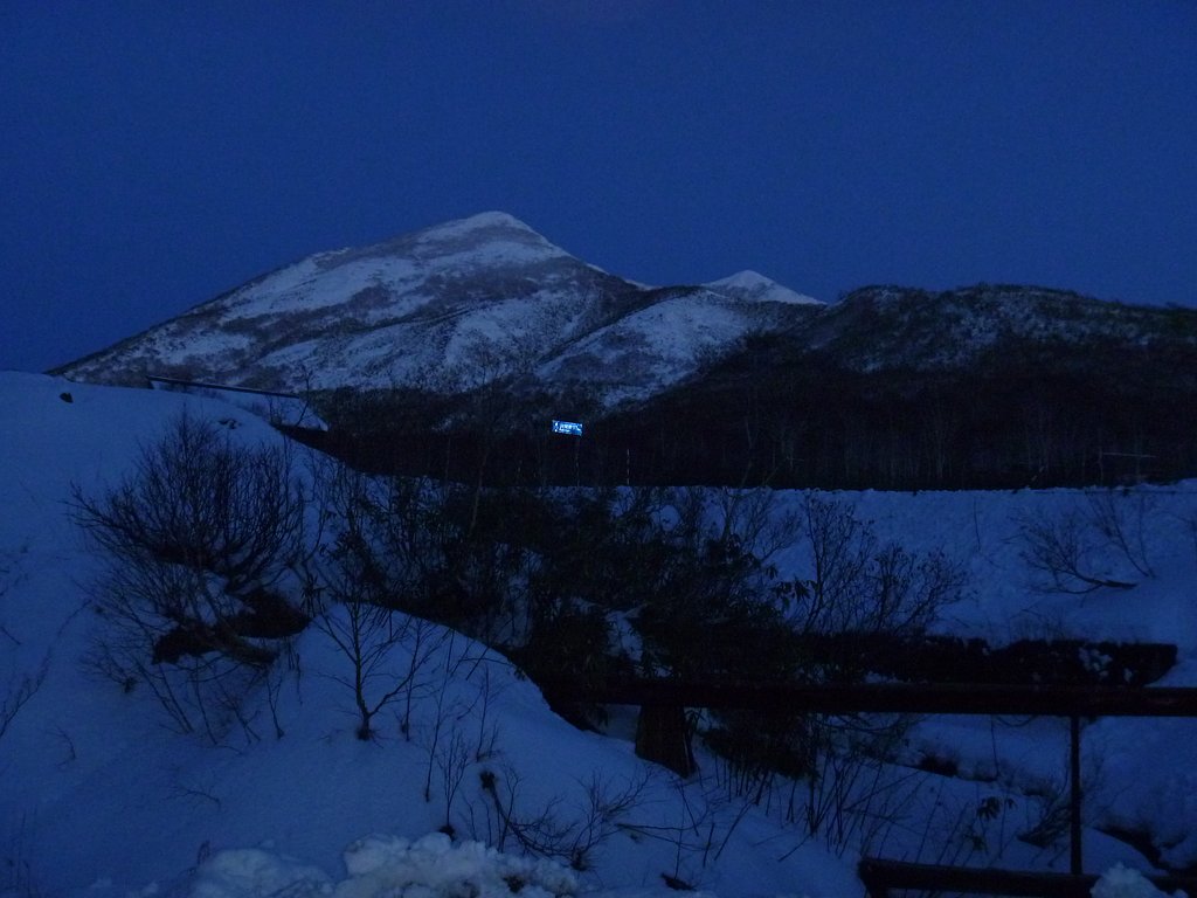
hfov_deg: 52.6
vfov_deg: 40.7
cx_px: 598
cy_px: 449
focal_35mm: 35
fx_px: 1210
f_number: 3.5
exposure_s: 1/30
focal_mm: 6.3
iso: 400
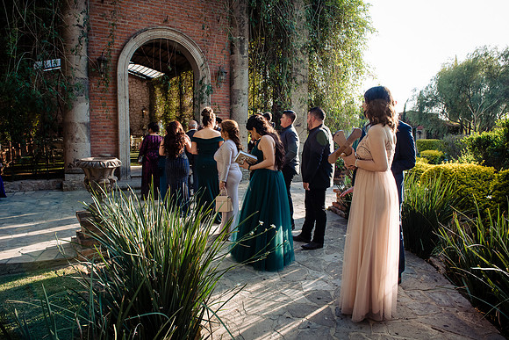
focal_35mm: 24
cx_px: 254
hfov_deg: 73.7
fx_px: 339
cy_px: 170
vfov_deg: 53.2
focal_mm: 24
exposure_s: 1/400
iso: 800
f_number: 7.1
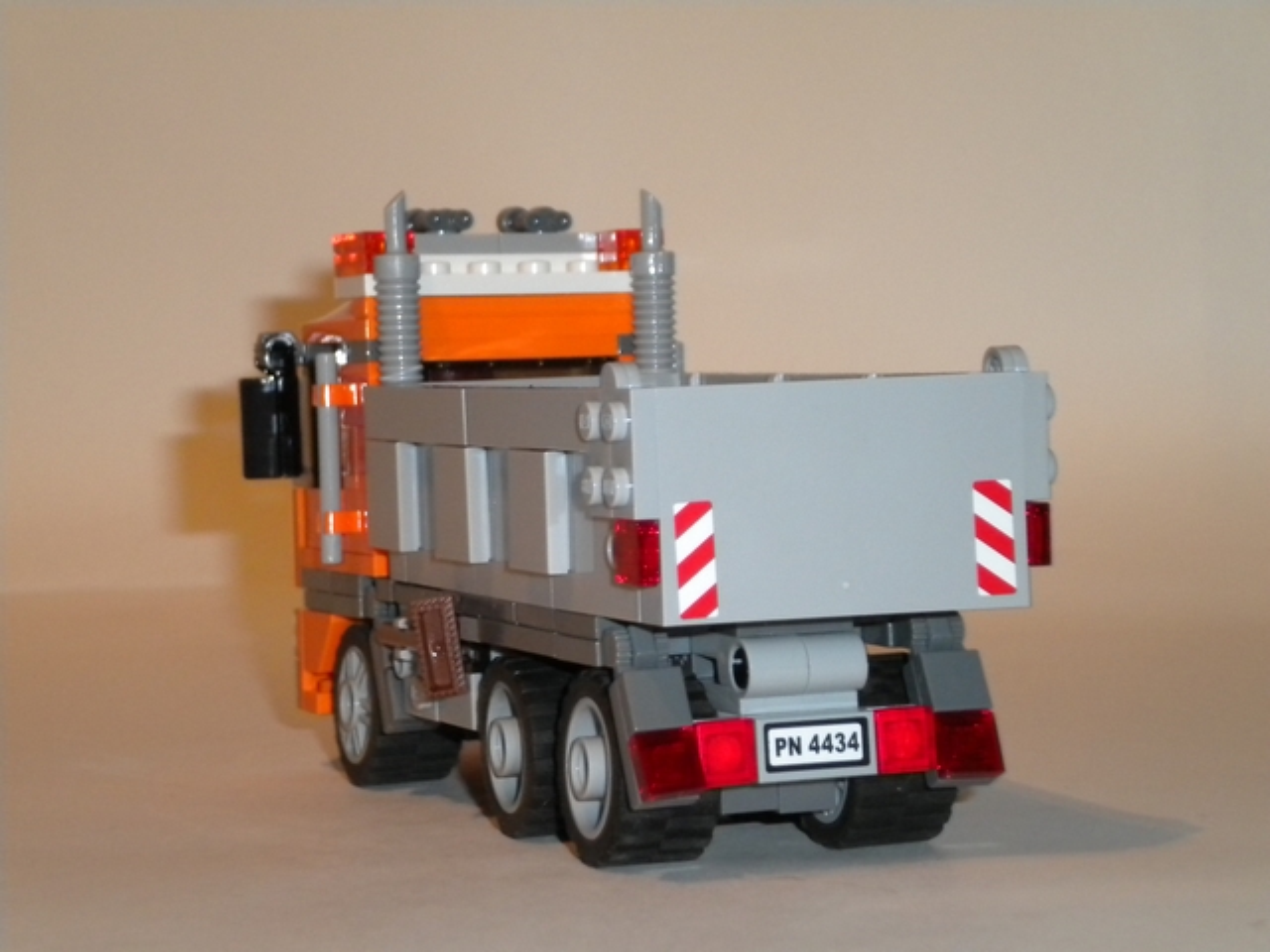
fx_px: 3852
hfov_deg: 18.7
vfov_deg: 14.1
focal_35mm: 105
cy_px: 476
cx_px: 635
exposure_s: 1/60
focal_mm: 18.9
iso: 400
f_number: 5.9
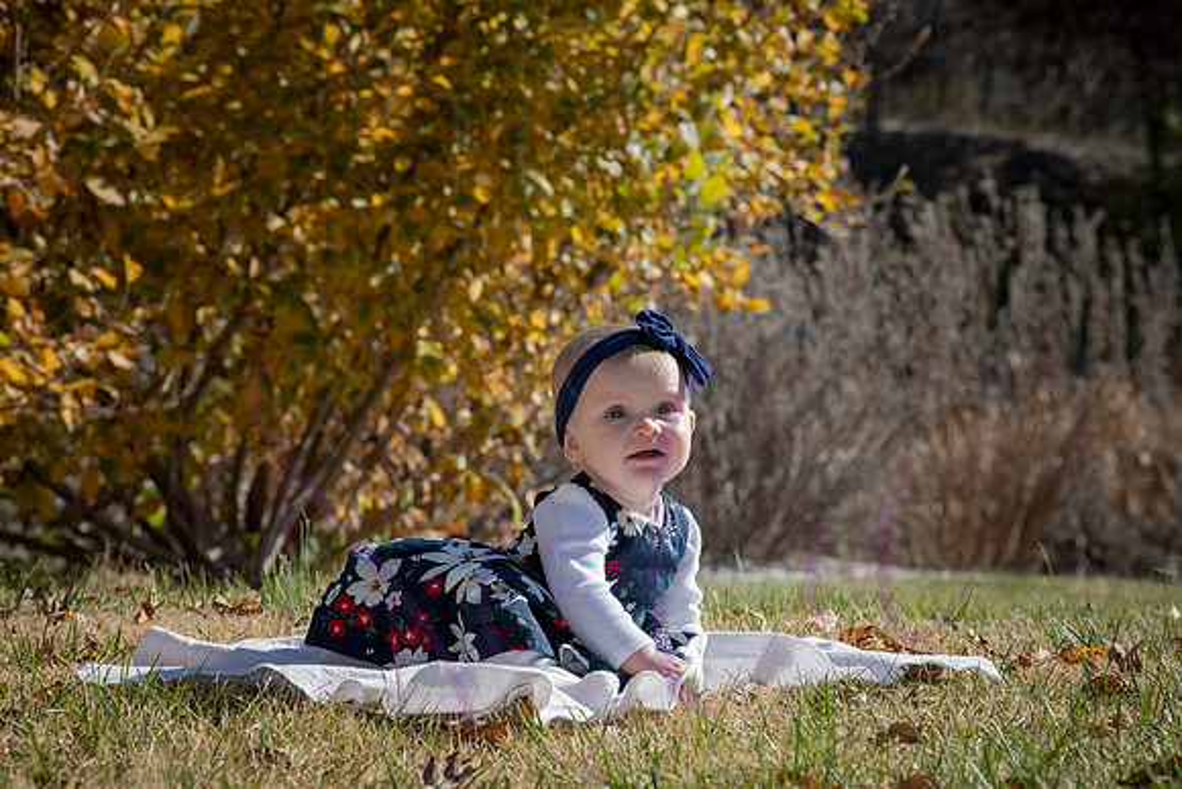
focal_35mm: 135
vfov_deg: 10.2
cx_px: 591
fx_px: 4433
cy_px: 394
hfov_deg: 15.2
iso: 400
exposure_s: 1/400
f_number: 11
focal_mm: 135
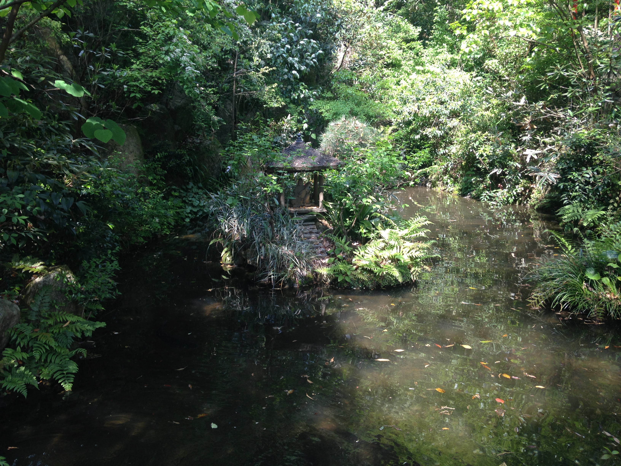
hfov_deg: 55.4
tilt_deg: -9.4
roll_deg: +0.6
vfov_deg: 42.9
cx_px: 310
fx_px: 592
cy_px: 233
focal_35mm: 33
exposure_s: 1/129
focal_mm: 4.12
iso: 50
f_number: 2.4
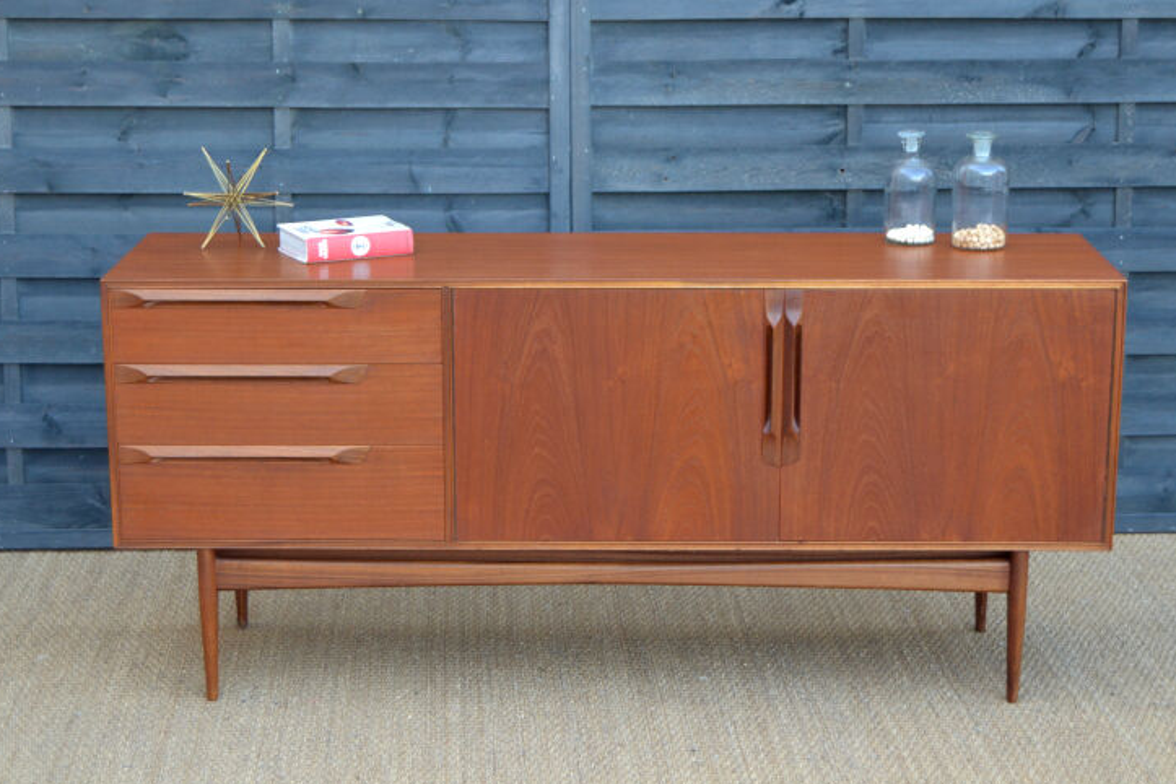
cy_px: 410
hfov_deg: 28.5
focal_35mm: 71
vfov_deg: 19.2
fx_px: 2319
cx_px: 579
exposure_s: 1/60
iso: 400
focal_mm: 38
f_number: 4.8
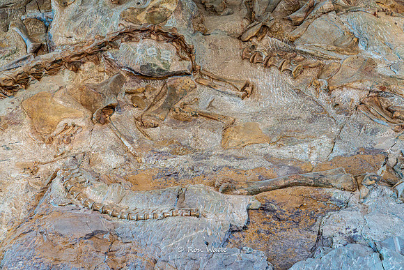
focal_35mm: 70
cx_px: 202
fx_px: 786
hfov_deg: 28.8
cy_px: 135
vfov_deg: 19.5
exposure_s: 1/160
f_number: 4
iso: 1600
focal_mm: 70
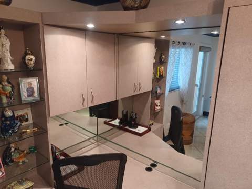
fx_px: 182
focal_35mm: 25
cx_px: 126
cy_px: 94
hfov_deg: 69.4
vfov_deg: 54.8
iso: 800
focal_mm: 4.6
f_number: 1.8
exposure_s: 1/24
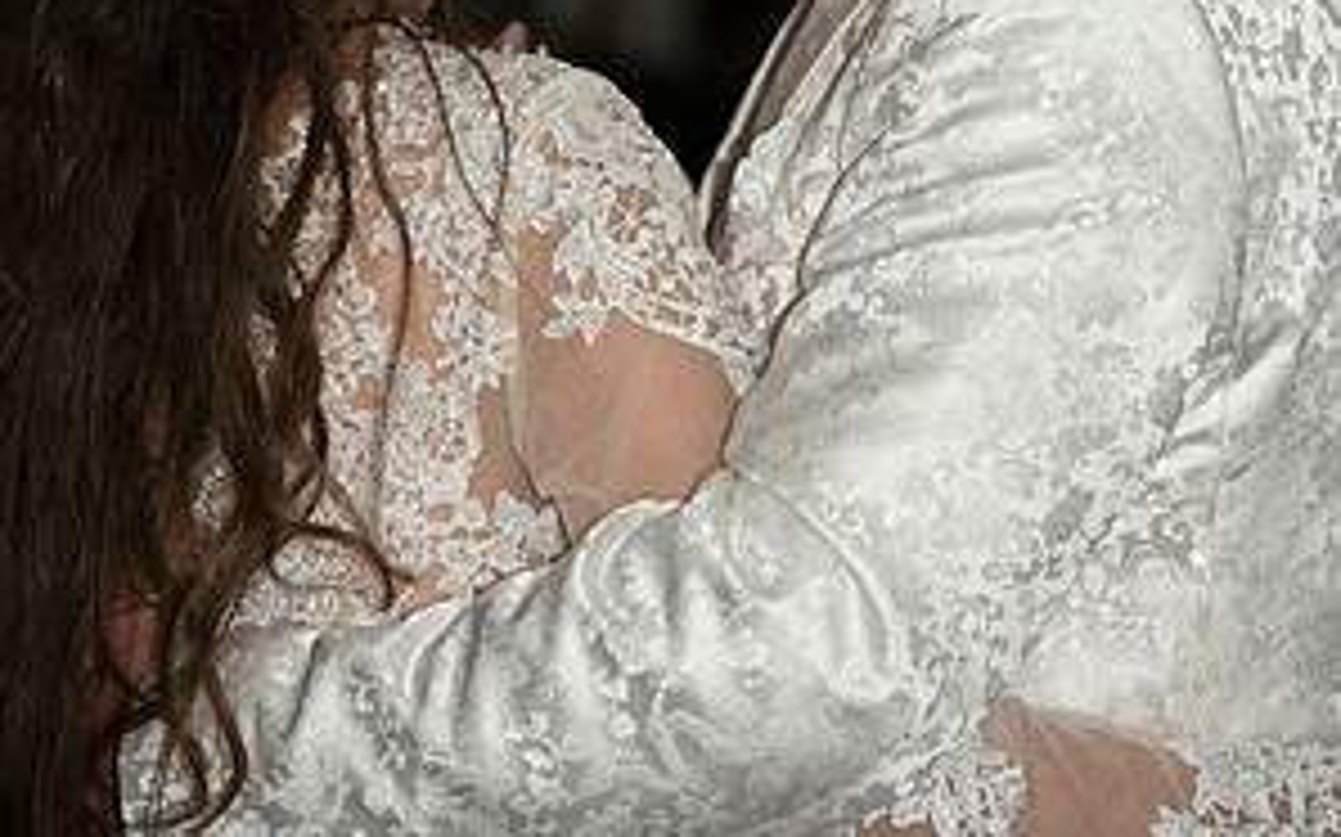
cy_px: -18
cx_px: 670
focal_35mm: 285
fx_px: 10412
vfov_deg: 4.6
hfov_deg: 7.4
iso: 100
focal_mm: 185
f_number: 4.5
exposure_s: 1/200
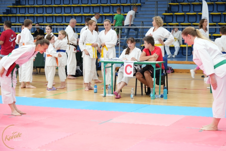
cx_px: 113
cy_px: 76
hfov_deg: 24.5
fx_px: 521
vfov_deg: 16.4
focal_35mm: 83
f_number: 5
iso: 800
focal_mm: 83
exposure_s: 1/80
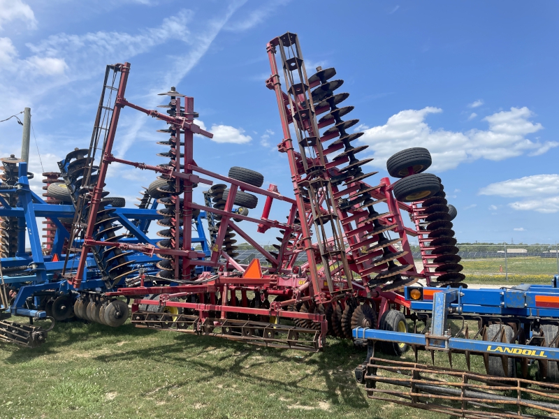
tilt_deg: +6.7
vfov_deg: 53.1
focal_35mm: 26
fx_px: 420
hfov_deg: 67.3
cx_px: 280
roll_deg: -0.2
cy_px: 210
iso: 32
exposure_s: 1/3401
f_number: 1.6
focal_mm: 4.2
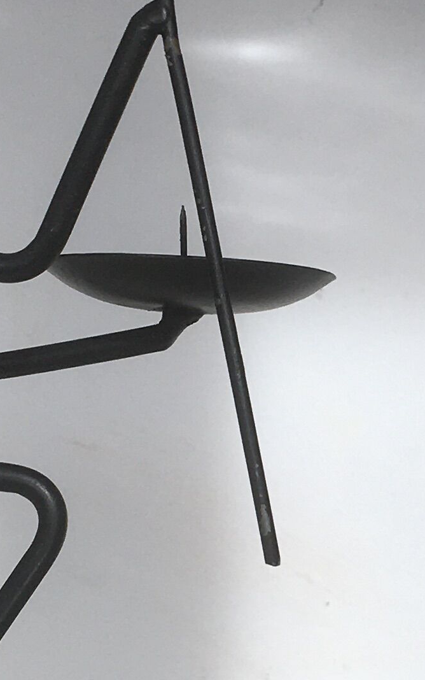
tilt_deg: -1.1
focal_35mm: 116
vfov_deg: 17.9
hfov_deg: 11.2
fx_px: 2149
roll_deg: -0.6
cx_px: 394
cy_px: 446
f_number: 2.2
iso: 25
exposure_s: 1/388
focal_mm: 4.15
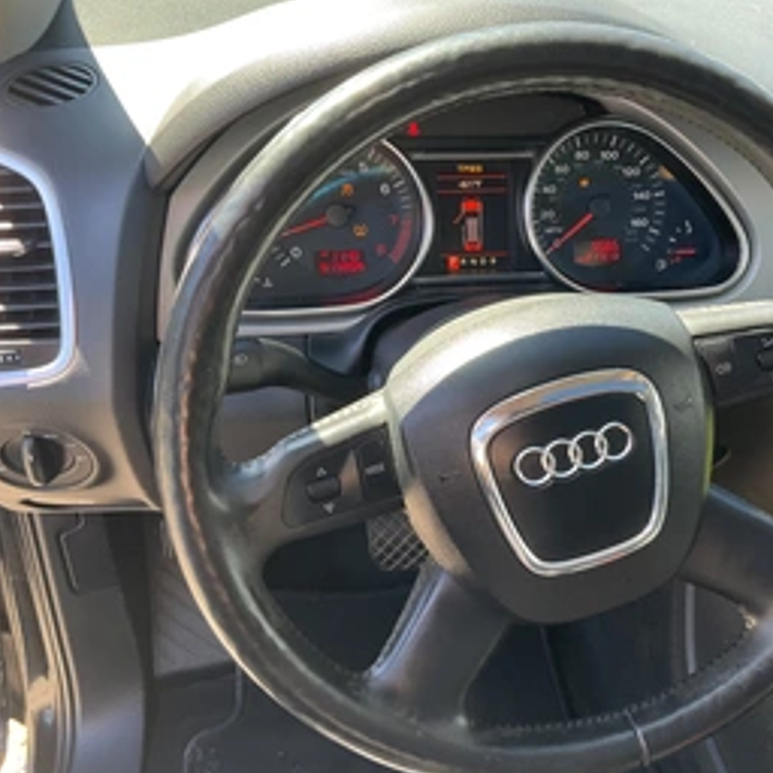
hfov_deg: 41.3
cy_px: 396
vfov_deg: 41.9
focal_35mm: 40
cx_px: 513
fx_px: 1011
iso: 50
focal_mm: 3
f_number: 1.8
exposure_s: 1/122
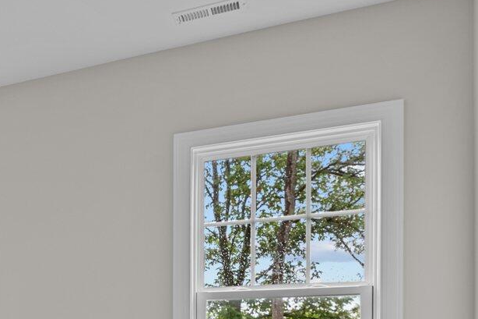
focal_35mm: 50
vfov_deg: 24.7
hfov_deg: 31.0
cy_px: 370
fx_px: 664
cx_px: -142
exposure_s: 1/10
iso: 400
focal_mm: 15
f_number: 6.3
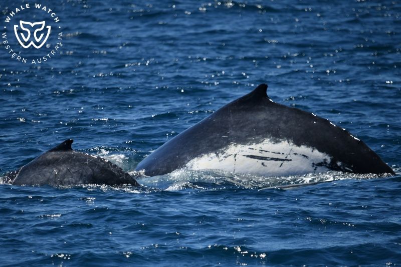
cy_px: 134
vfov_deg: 2.3
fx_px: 6682
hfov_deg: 3.4
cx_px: 200
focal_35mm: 600
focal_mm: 600
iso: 900
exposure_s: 1/8000
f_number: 6.3
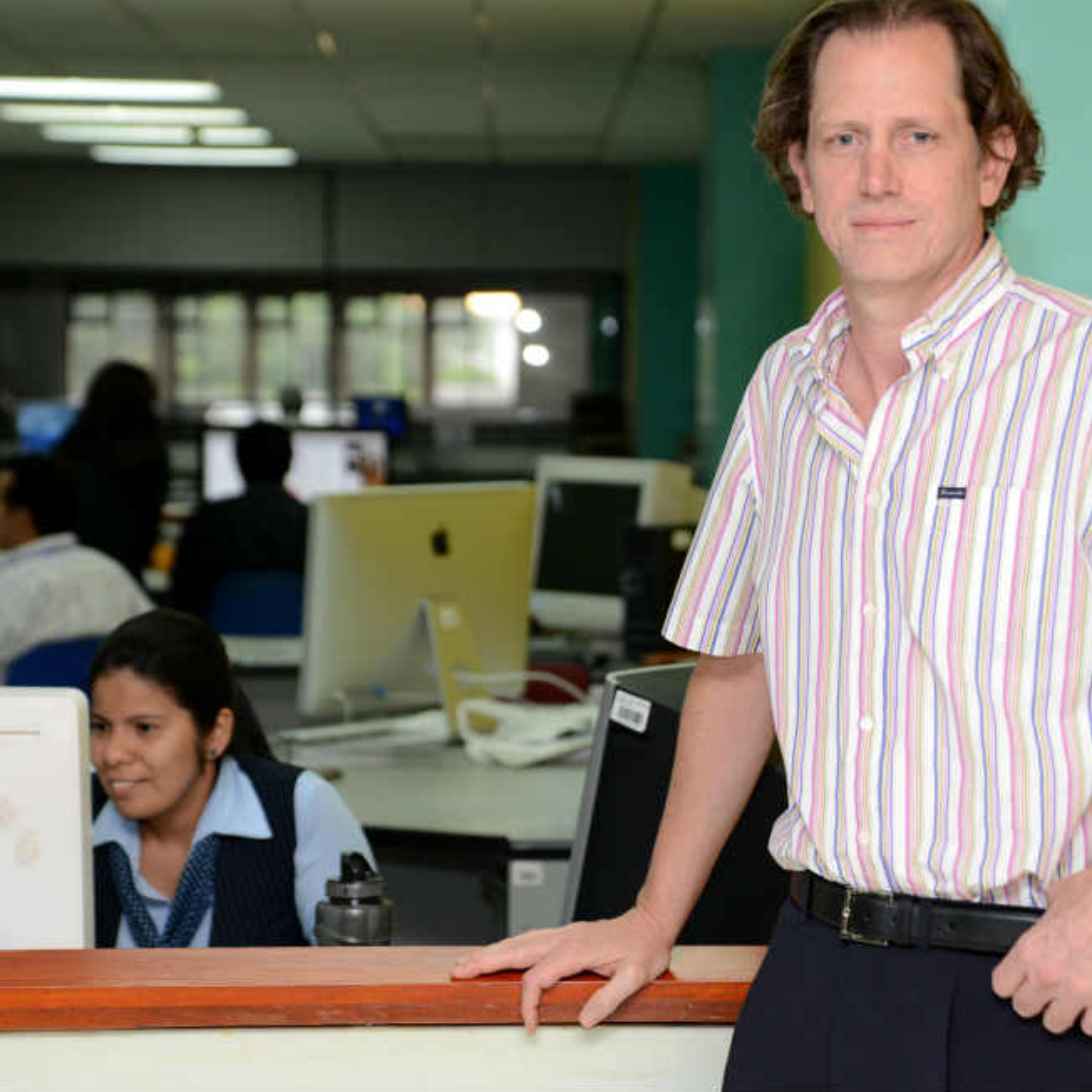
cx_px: 636
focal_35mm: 109
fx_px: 3890
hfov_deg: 16.0
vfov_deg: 16.0
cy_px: 547
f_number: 5.6
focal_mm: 85
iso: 1000
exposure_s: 1/100
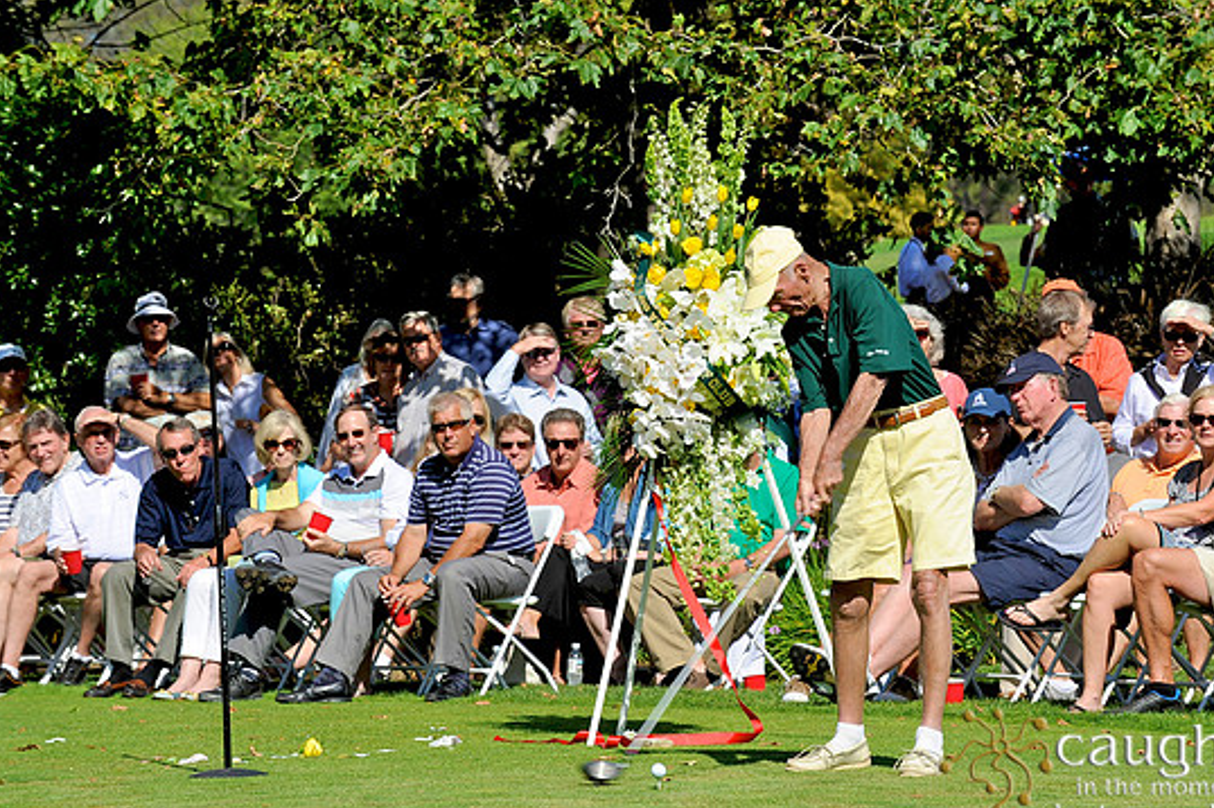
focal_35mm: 194
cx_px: 609
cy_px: 418
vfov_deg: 7.1
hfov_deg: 10.6
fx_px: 6538
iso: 200
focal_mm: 180
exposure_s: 1/320
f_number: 11
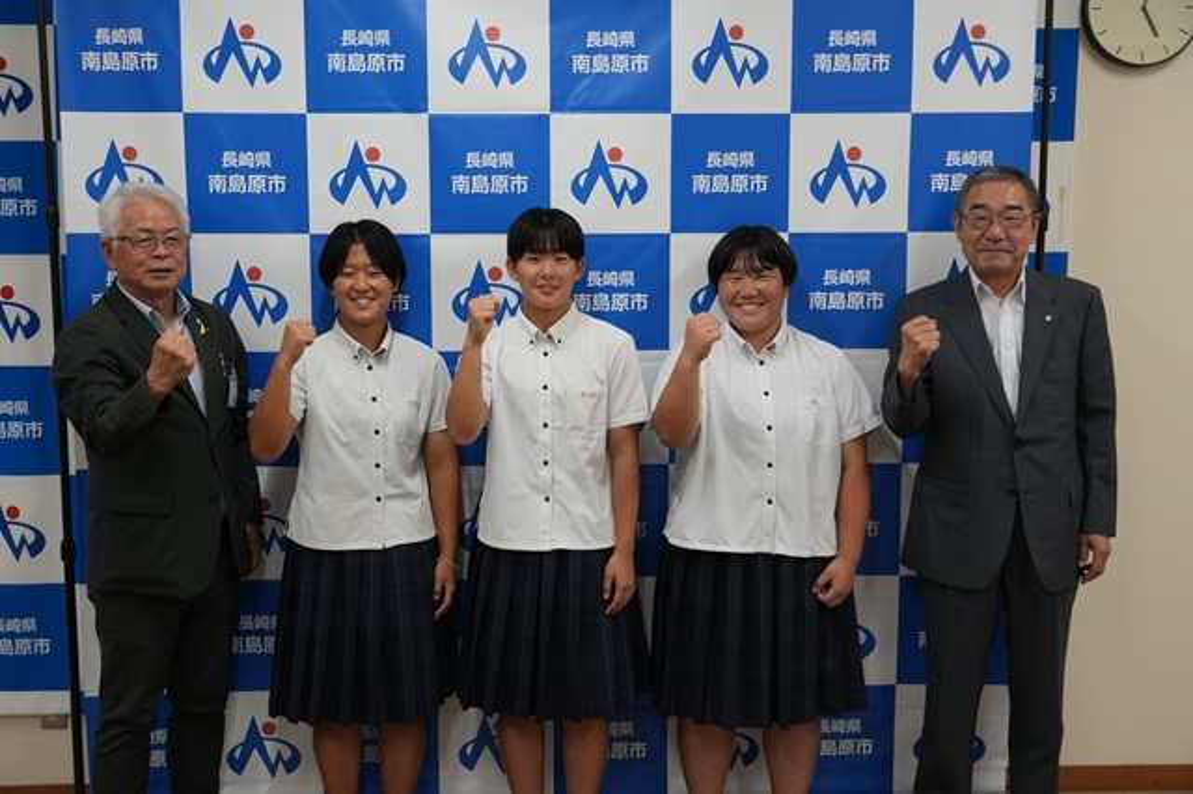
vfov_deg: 29.8
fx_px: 1490
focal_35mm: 45
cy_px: 397
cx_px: 596
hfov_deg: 43.6
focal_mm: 30
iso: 800
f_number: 4.5
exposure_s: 1/160
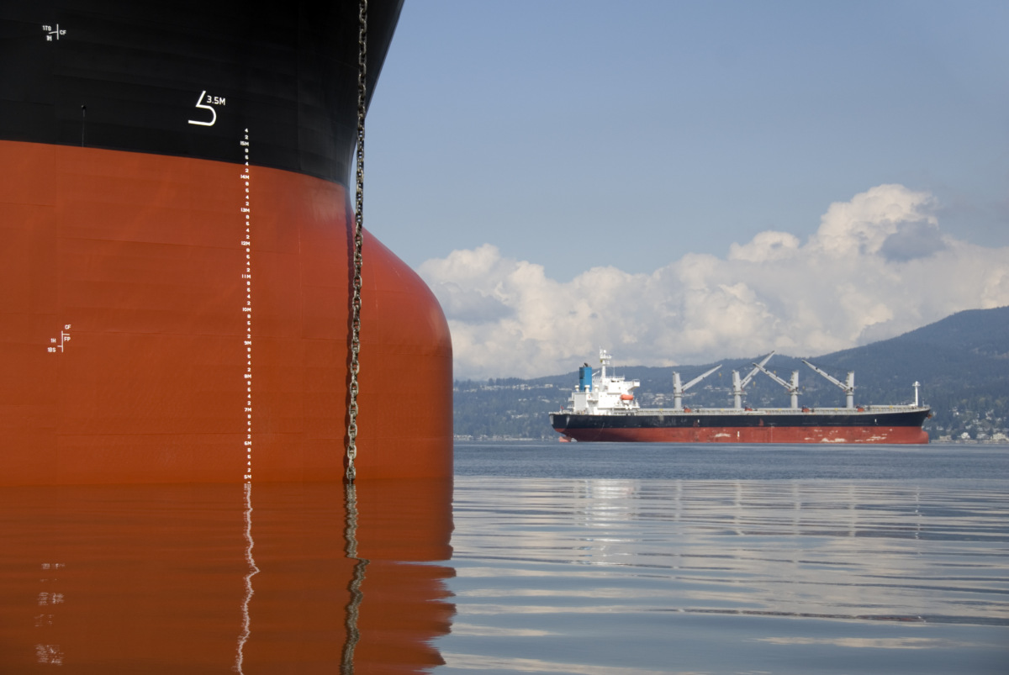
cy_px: 338
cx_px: 504
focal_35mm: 78
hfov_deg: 26.0
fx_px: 2189
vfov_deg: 17.5
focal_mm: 52
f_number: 5
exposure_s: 1/640
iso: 100
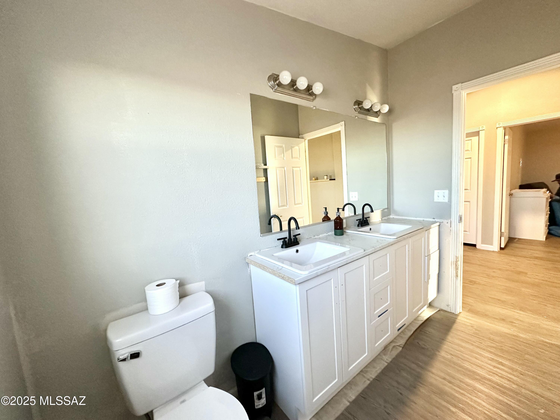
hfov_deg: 102.1
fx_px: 226
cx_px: 280
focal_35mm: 14
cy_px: 210
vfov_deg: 85.7
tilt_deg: -6.4
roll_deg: +3.3
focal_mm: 2.22
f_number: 2.2
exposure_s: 1/60
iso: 500
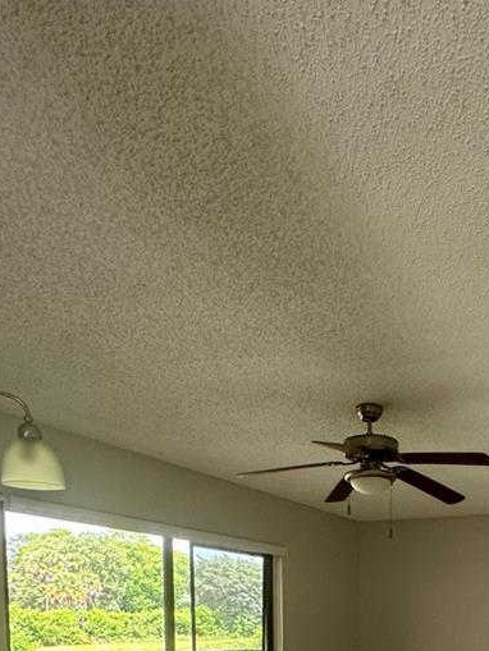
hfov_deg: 40.5
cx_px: 415
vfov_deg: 45.2
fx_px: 621
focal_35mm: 33
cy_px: 675
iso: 160
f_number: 2.2
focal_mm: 2.22
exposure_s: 1/99
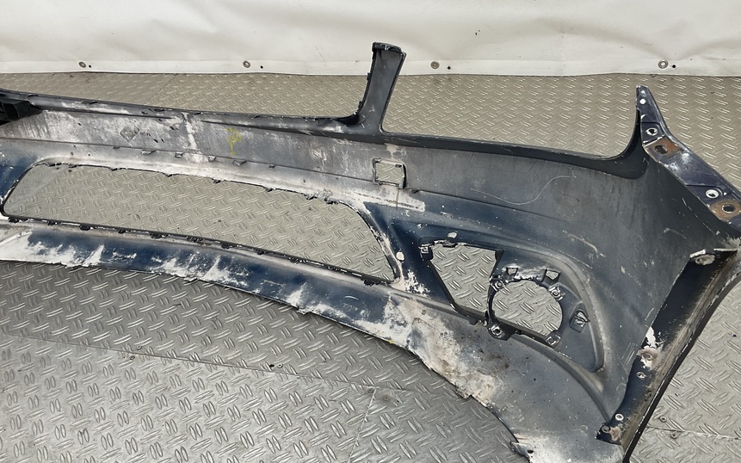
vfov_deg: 35.3
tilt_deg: -35.3
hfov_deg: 54.0
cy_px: 229
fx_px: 727
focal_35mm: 36
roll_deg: +5.6
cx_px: 366
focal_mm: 3
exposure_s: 1/120
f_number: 1.8
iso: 20
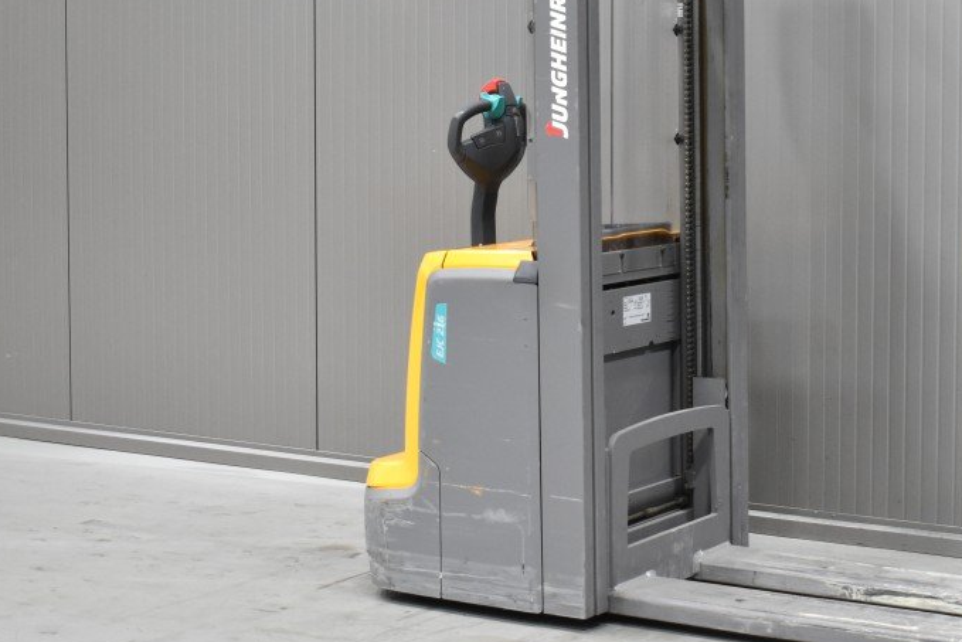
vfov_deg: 17.7
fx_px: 2055
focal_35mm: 77
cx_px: 786
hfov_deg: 25.8
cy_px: 208
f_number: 5
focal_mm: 29
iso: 1250
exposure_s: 1/40
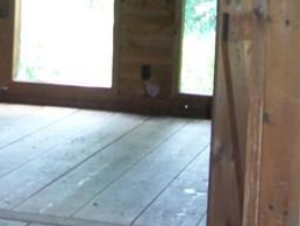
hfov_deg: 15.3
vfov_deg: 11.4
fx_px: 1102
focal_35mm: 127
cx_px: 10
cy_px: -62
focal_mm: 5.7
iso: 160
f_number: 2.9
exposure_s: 1/30
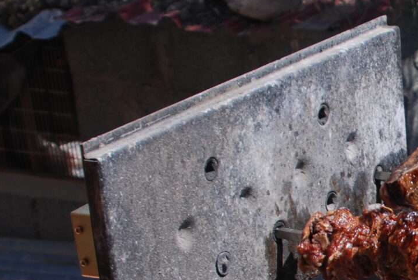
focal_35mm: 149
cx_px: 683
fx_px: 1732
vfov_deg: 9.1
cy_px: 334
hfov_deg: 12.8
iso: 100
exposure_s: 1/200
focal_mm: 28
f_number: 7.1
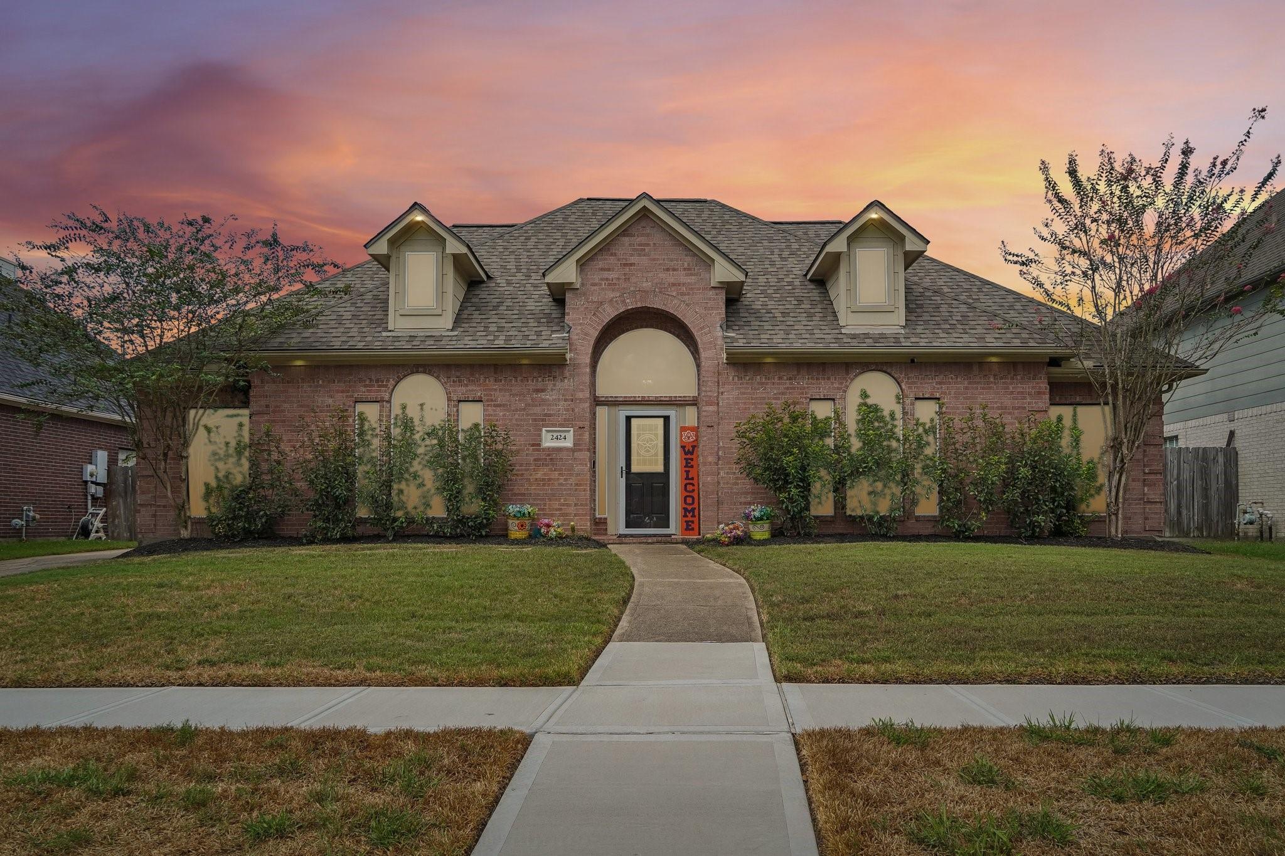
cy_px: 428
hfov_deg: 73.7
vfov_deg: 53.1
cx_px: 642
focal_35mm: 24
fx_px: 857
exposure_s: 1/1000
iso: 500
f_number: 8
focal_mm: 24
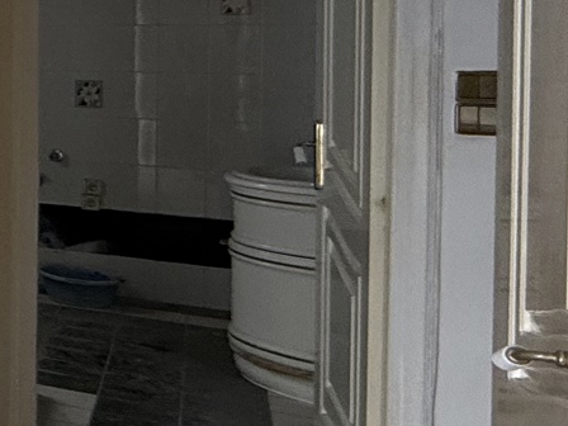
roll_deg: +1.0
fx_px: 985
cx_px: -610
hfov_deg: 18.3
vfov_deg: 23.9
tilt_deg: -1.1
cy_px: 57
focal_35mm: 60
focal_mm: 2.22
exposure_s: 1/99
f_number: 2.2
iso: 160
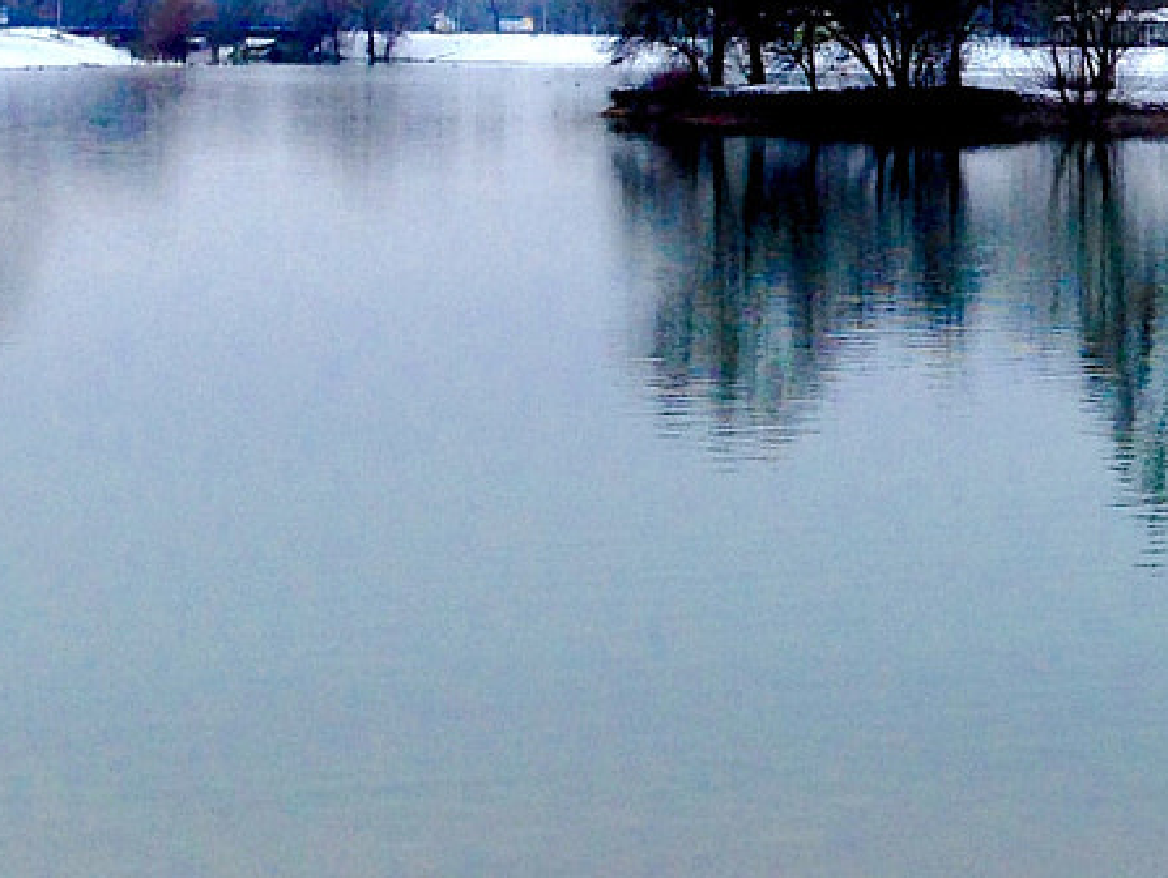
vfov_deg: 12.5
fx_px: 3985
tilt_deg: -0.1
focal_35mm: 118
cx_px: 2012
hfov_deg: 14.8
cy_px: 105
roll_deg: -2.6
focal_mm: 4.12
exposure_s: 1/889
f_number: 2.4
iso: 50
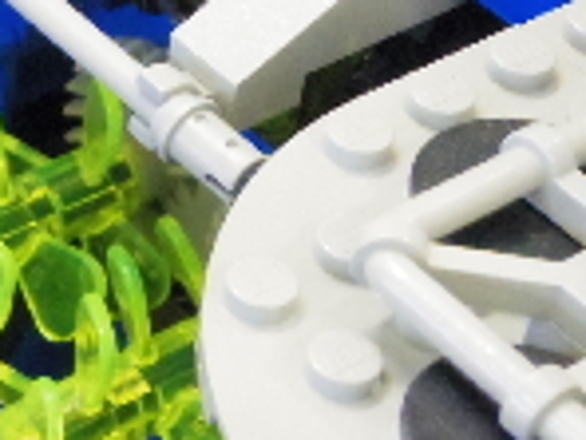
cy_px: 238
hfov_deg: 13.2
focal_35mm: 142
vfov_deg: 10.4
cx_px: -281
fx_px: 2404
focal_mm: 6.4
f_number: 4.5
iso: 2000
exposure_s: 1/60
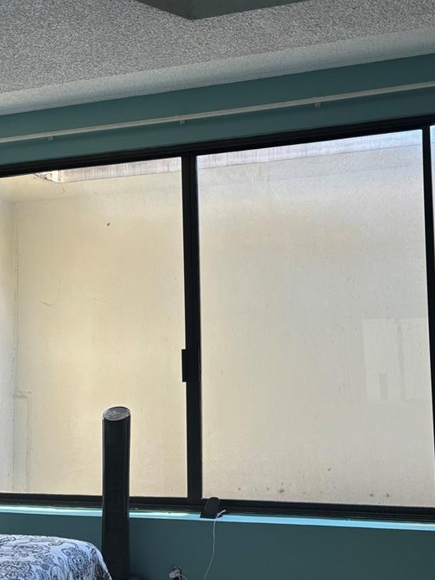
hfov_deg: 32.1
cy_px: 303
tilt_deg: +4.7
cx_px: 259
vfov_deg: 42.1
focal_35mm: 45
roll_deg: +0.8
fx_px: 754
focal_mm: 5.96
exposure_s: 1/121
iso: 100
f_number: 1.6
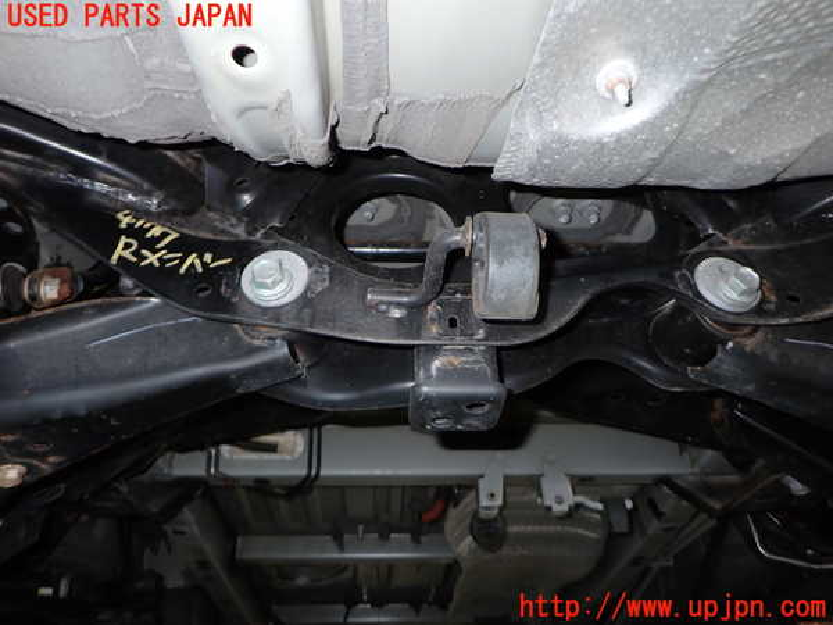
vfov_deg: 54.9
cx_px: 416
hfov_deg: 69.4
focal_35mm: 25
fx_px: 602
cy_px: 312
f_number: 2
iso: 200
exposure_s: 1/30
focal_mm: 4.5
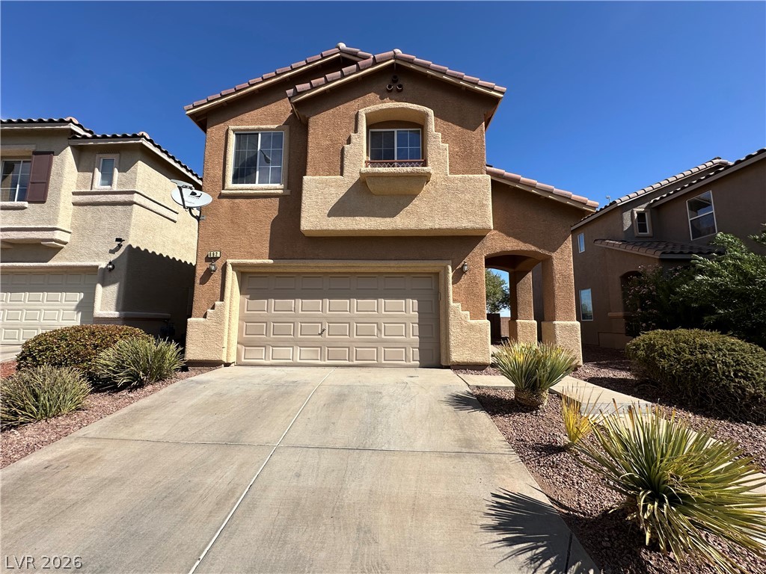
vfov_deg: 85.7
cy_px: 287
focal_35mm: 14
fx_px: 310
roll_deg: -0.4
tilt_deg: +6.1
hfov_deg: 102.1
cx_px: 383
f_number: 2.2
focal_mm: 2.22
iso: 50
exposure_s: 1/2174
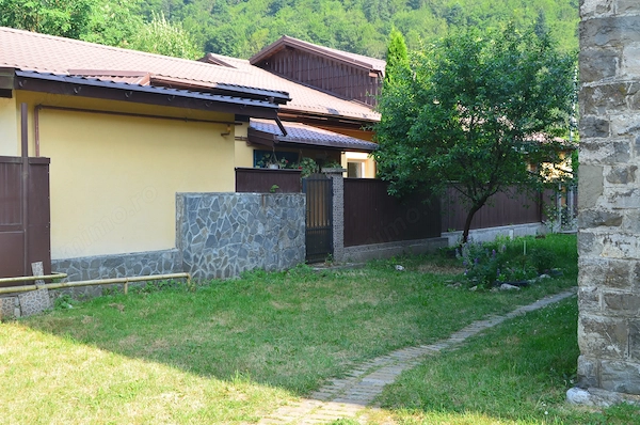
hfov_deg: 46.5
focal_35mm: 42
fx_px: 745
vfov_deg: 31.8
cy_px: 212
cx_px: 320
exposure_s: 1/250
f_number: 10
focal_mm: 28
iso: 400
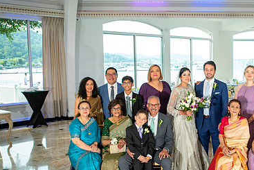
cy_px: 93
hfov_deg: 39.3
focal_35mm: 49
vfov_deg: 27.5
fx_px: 346
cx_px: 190
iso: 800
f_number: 4
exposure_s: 1/500
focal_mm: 29
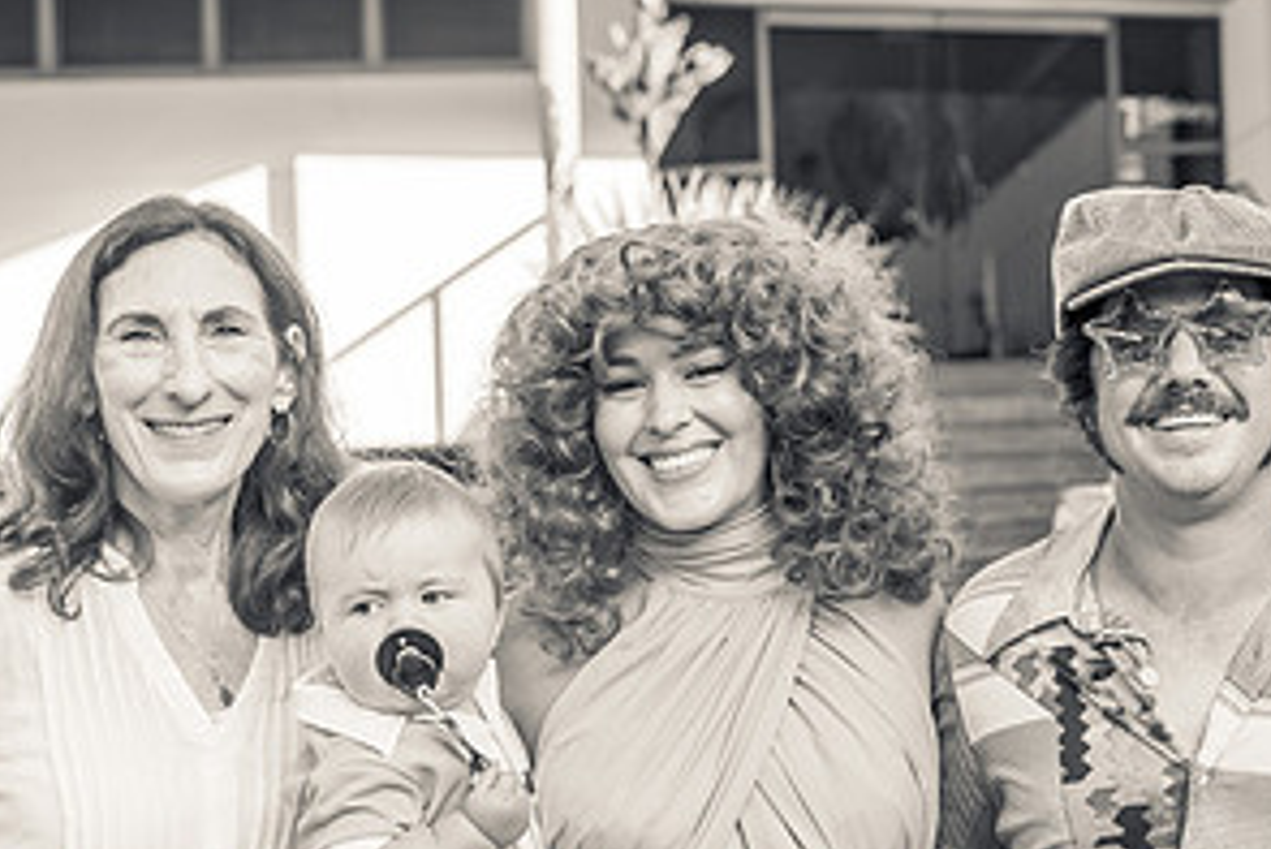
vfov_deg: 21.6
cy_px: 506
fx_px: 2225
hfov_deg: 31.4
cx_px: 926
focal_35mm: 63
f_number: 2.8
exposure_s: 1/320
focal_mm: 32
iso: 100
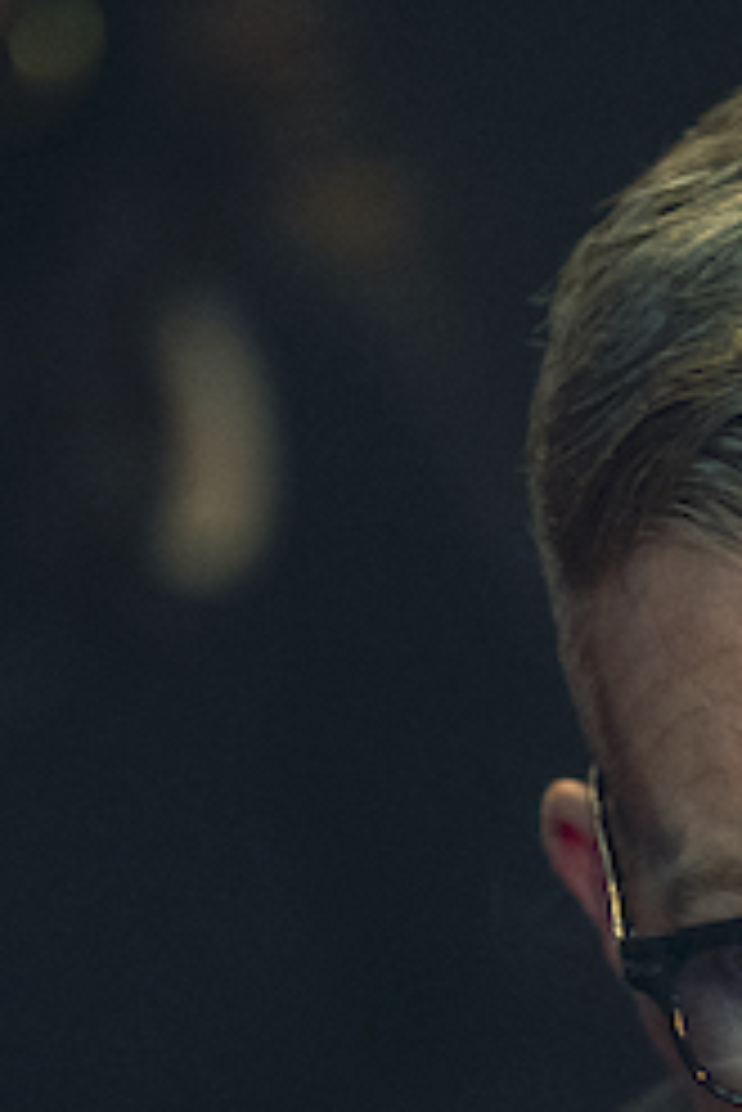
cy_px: 1132
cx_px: 823
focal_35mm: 482
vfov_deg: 4.3
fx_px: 14880
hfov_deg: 2.9
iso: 3200
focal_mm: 149
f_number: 2.8
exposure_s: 1/160
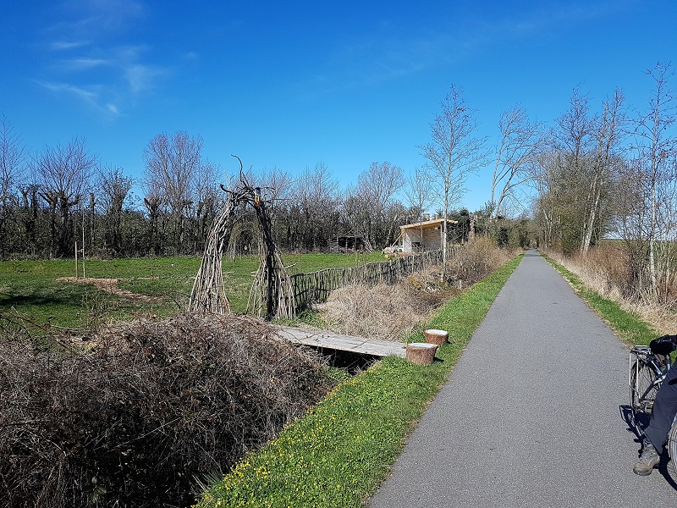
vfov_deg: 53.1
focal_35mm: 26
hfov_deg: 67.3
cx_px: 338
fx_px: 508
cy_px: 254
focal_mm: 4.2
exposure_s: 1/2288
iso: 50
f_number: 1.7
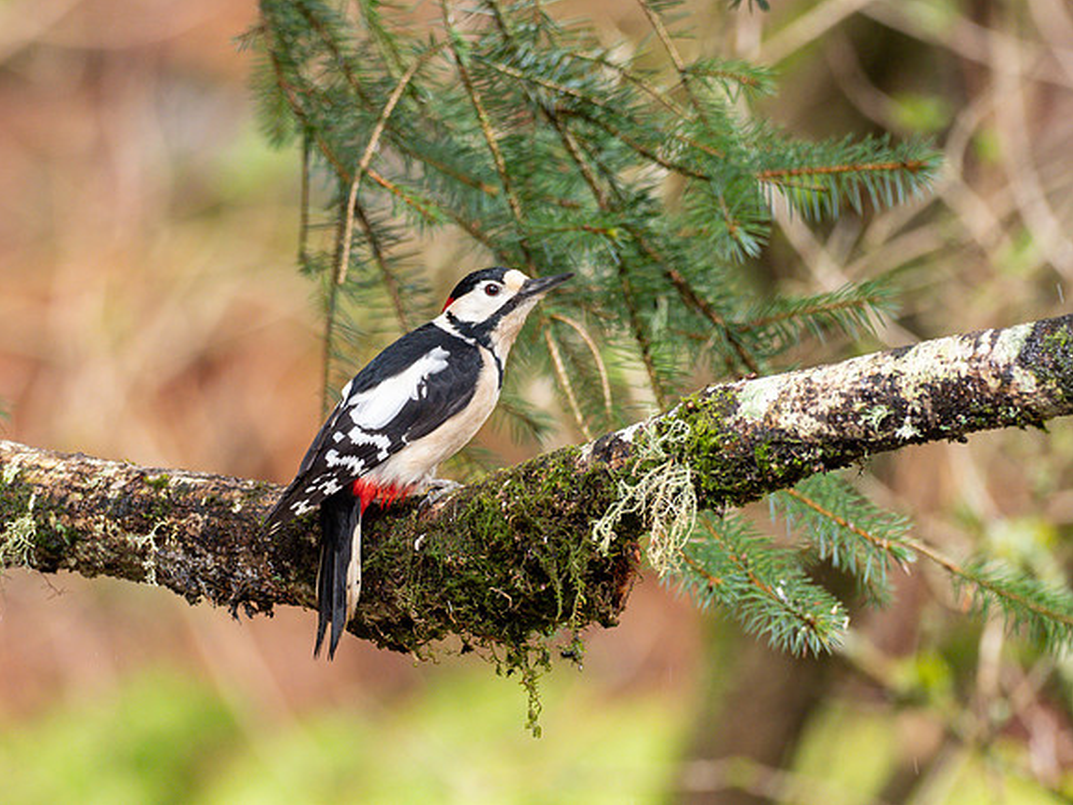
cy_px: 495
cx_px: 456
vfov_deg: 1.9
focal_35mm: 798
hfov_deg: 2.5
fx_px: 24741
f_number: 4
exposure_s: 1/500
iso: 800
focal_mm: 300
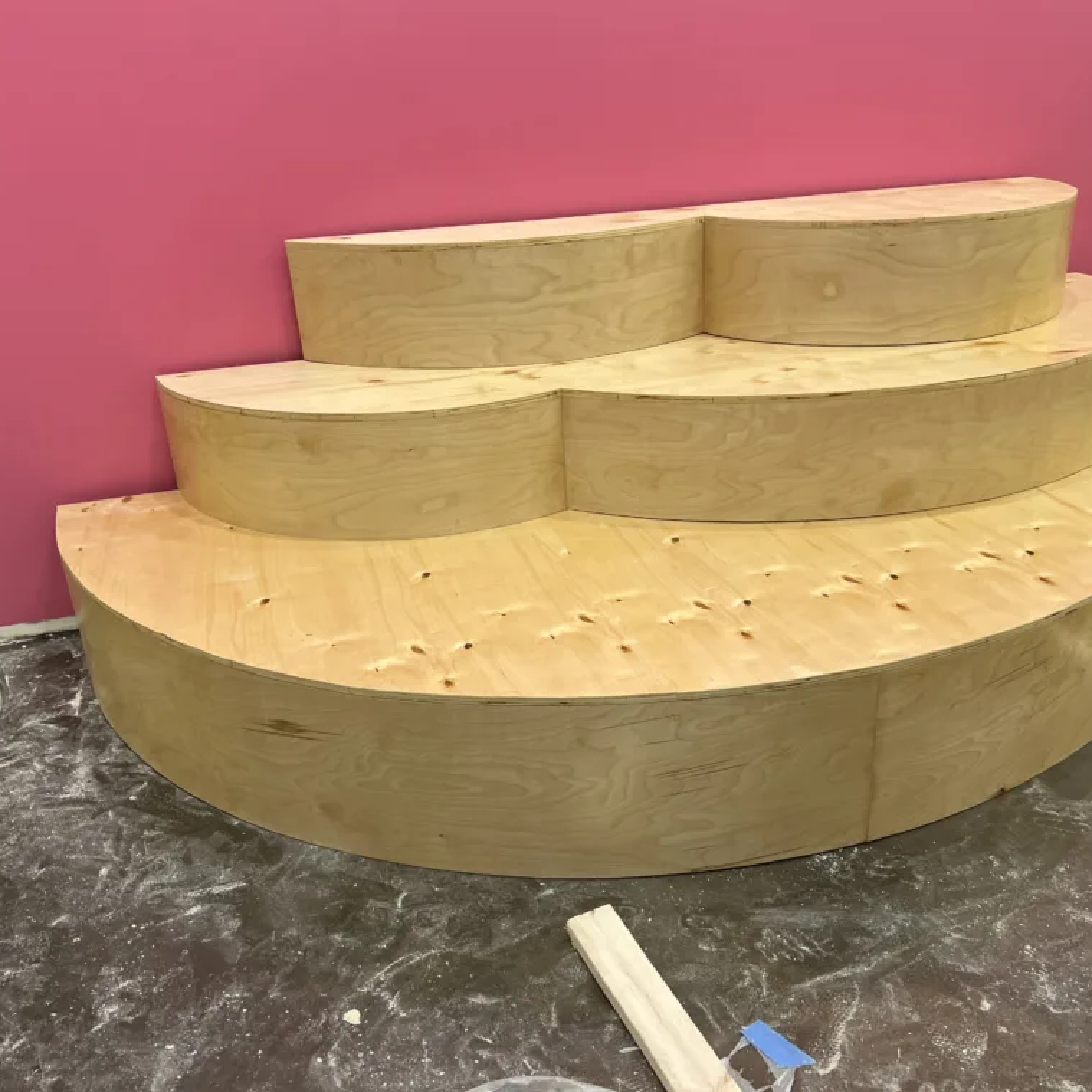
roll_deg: +2.7
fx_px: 1106
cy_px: 541
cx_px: 581
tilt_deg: -23.2
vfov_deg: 52.5
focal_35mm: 31
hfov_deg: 52.5
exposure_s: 1/120
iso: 100
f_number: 1.5
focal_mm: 5.7
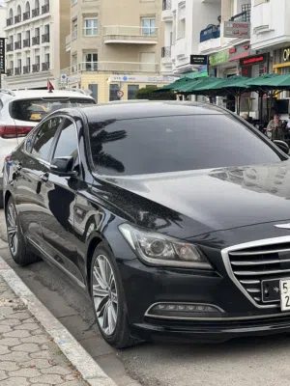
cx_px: 145
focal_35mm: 77
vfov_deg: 25.3
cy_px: 193
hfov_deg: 19.1
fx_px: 860
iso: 32
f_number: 2.8
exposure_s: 1/121
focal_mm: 9
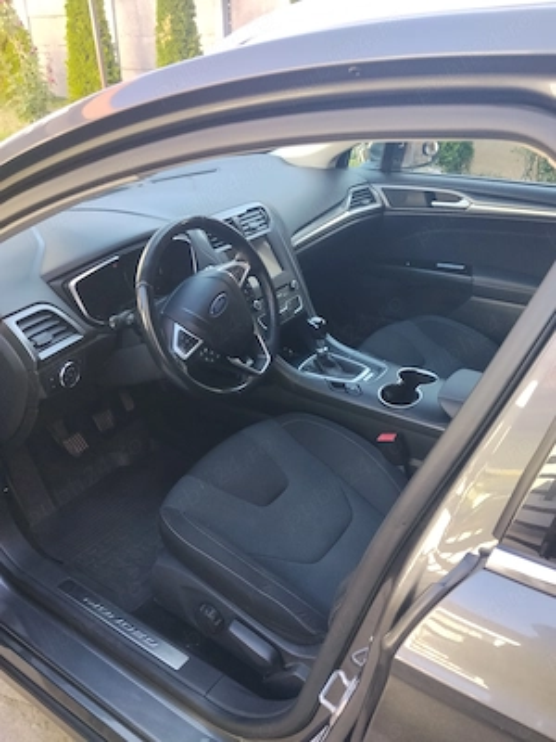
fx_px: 621
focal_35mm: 29
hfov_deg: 48.2
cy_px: 371
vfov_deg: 61.7
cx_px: 278
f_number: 1.8
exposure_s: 1/100
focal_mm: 4.22
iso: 160
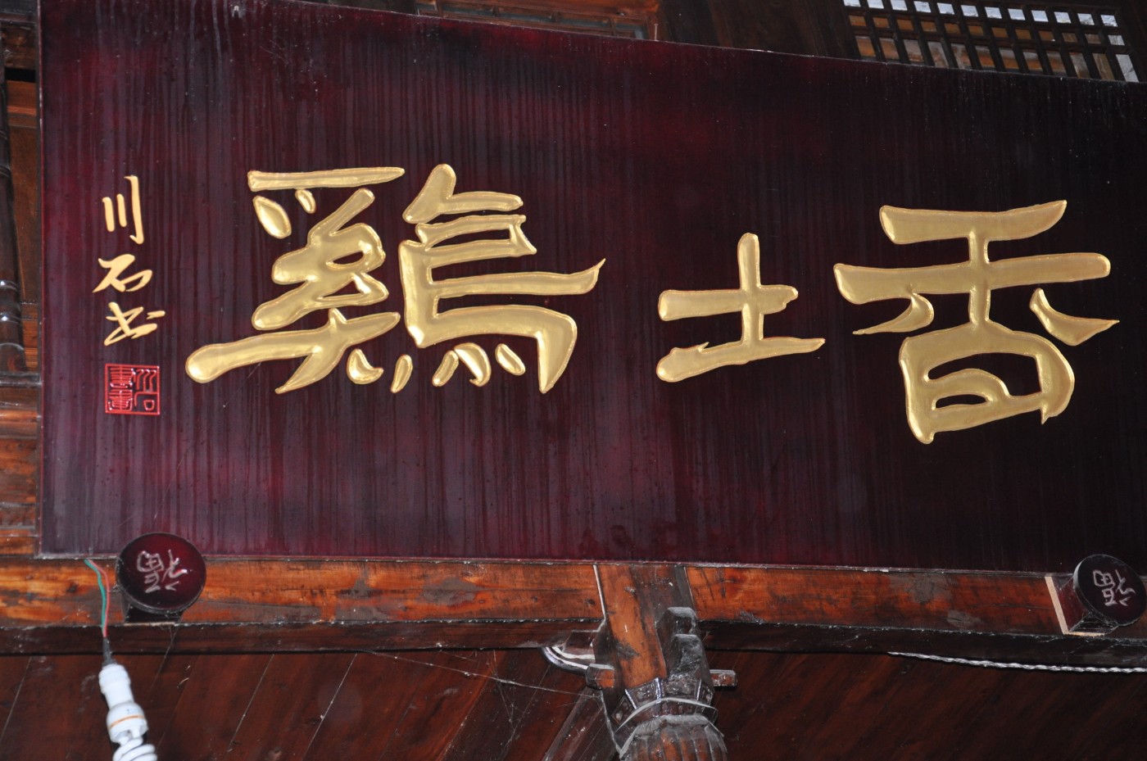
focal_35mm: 75
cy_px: 380
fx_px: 2386
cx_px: 574
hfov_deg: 27.0
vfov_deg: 18.1
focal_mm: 50
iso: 800
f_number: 5
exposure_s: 1/60
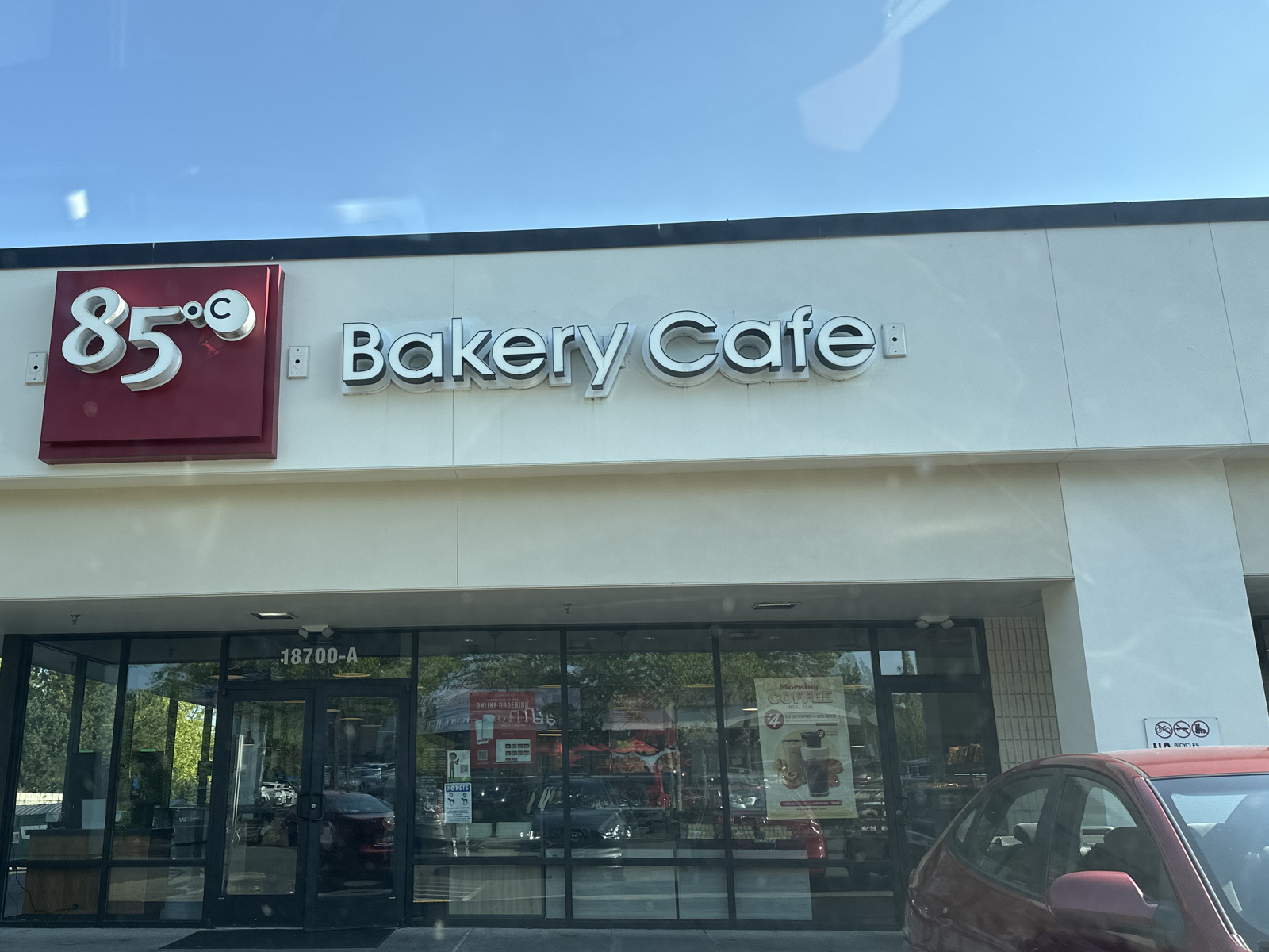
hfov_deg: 59.5
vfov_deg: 46.8
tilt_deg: +15.6
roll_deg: -0.5
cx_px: 510
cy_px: 486
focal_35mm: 30
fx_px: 1100
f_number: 1.78
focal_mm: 6.86
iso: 80
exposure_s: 1/1916
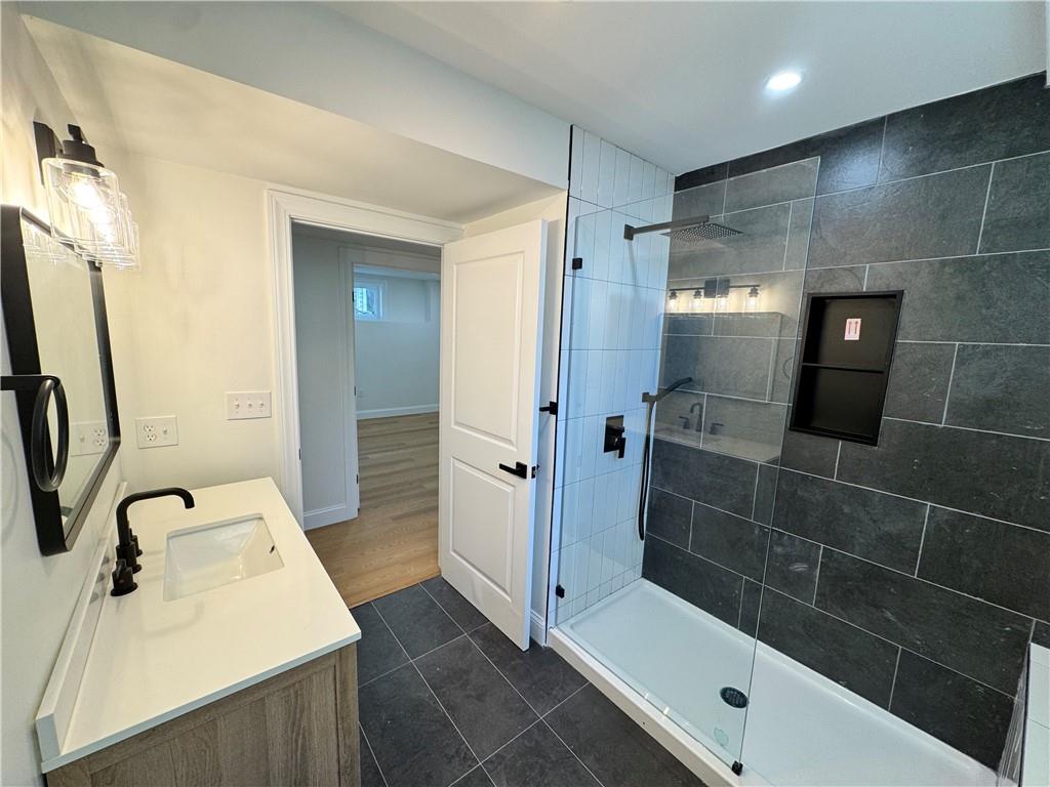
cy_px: 394
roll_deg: -2.2
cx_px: 525
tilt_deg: -9.1
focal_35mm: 14
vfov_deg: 85.7
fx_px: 425
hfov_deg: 102.1
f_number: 2.2
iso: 100
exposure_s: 1/120
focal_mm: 2.22
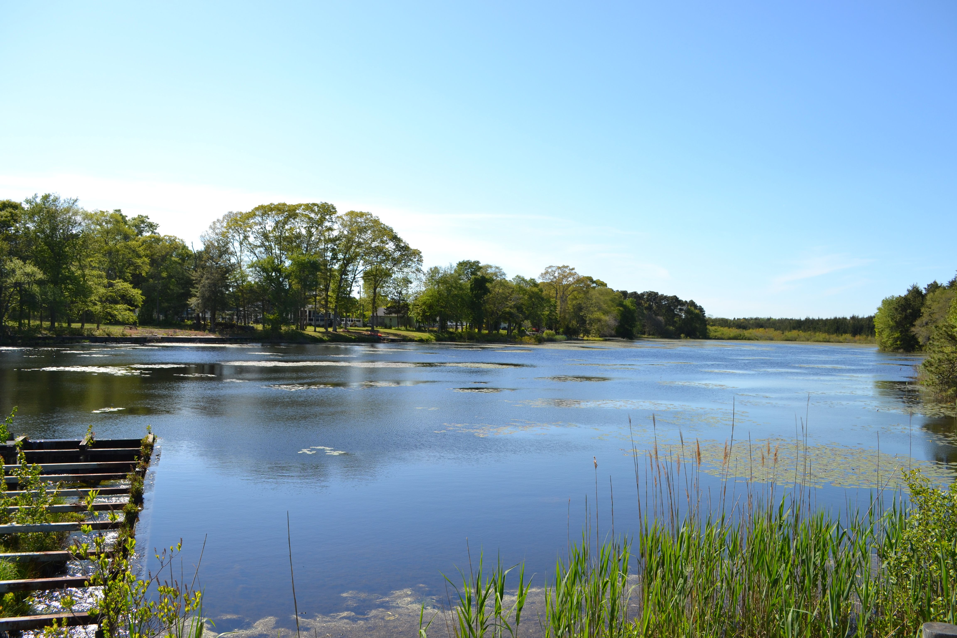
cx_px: 478
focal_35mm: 27
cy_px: 319
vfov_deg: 47.9
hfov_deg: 67.4
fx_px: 718
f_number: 8
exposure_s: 1/250
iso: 100
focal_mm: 18
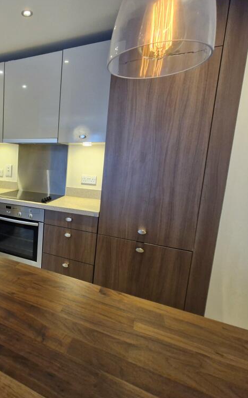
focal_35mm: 19
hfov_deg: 52.9
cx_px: 16
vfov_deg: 88.0
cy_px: 193
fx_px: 206
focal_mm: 1.74
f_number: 2.2
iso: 200
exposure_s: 1/50
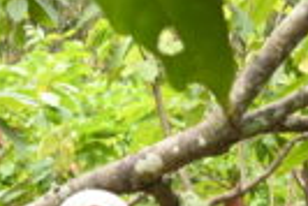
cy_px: 363
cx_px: -116
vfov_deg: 10.0
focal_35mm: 130
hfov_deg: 14.9
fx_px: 1113
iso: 2500
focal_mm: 24
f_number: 9
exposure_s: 1/200
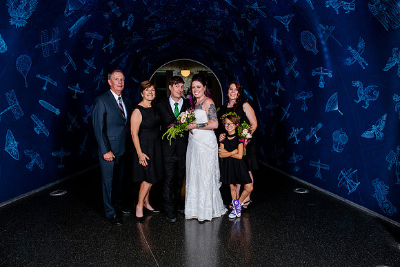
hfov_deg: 73.7
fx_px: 267
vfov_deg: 53.2
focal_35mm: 24
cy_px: 134
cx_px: 200
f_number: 6.3
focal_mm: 24
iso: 640
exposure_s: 1/125
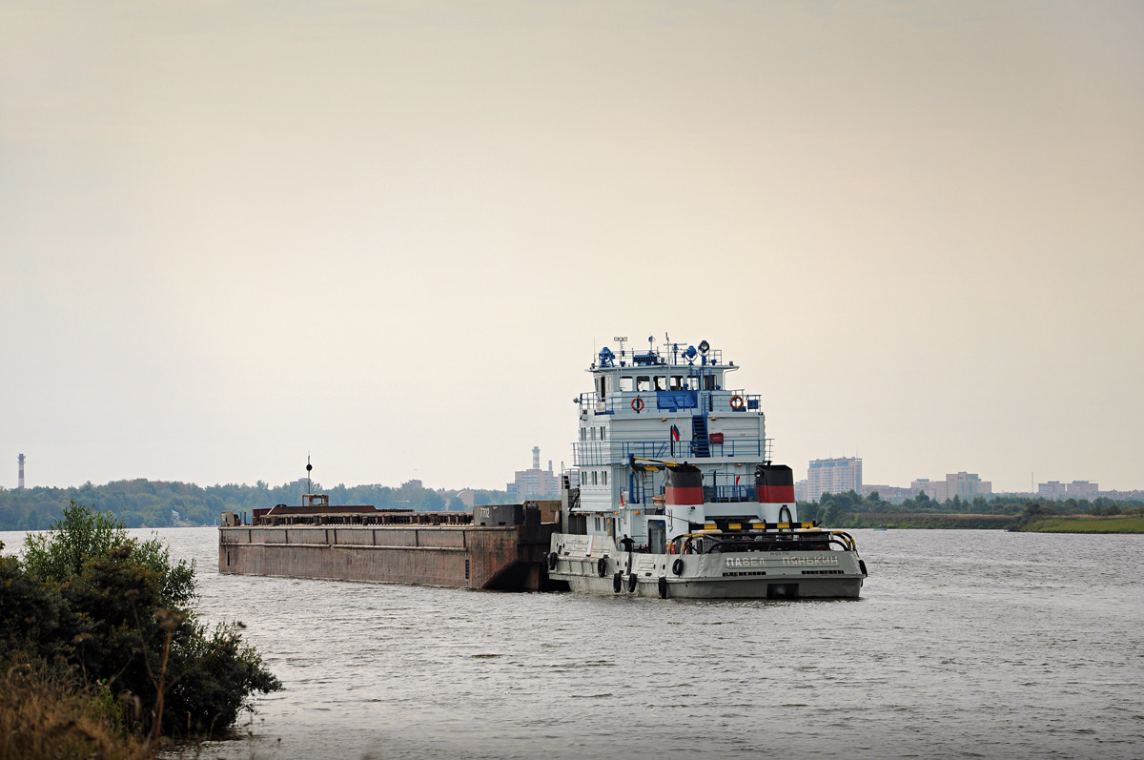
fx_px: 4380
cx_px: 572
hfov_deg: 14.9
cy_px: 380
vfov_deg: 9.9
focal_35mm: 138
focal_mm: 92
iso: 250
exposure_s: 1/1000
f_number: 8
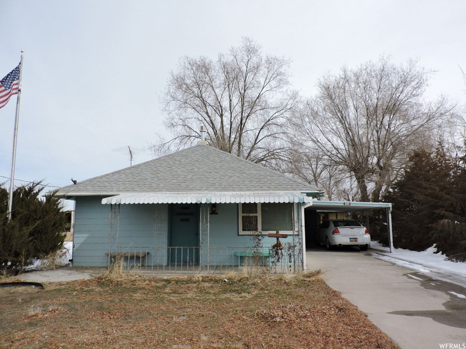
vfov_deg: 56.8
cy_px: 174
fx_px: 323
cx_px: 233
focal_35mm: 24
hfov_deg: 71.6
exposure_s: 1/1250
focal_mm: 4.3
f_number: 3.3
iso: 100
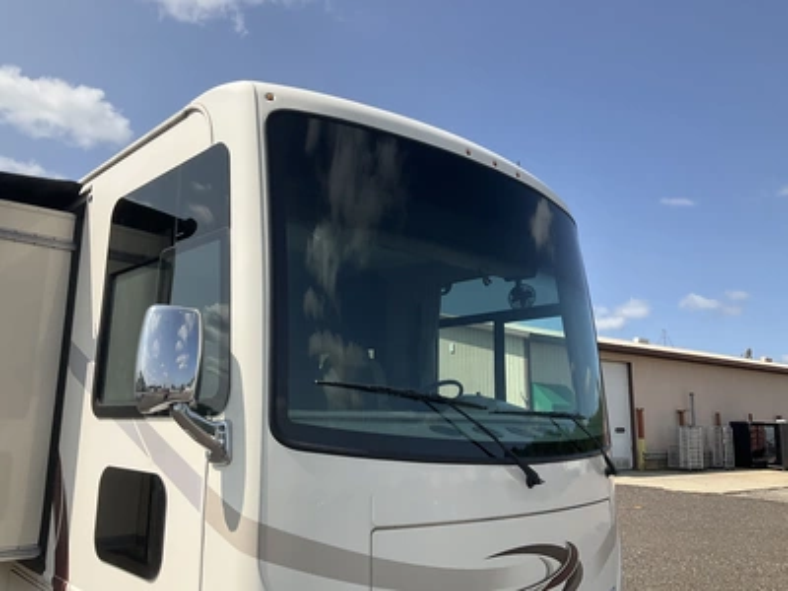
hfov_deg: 61.7
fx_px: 660
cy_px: 296
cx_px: 394
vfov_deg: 48.2
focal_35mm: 29
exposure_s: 1/2058
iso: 25
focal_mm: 3
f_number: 1.8
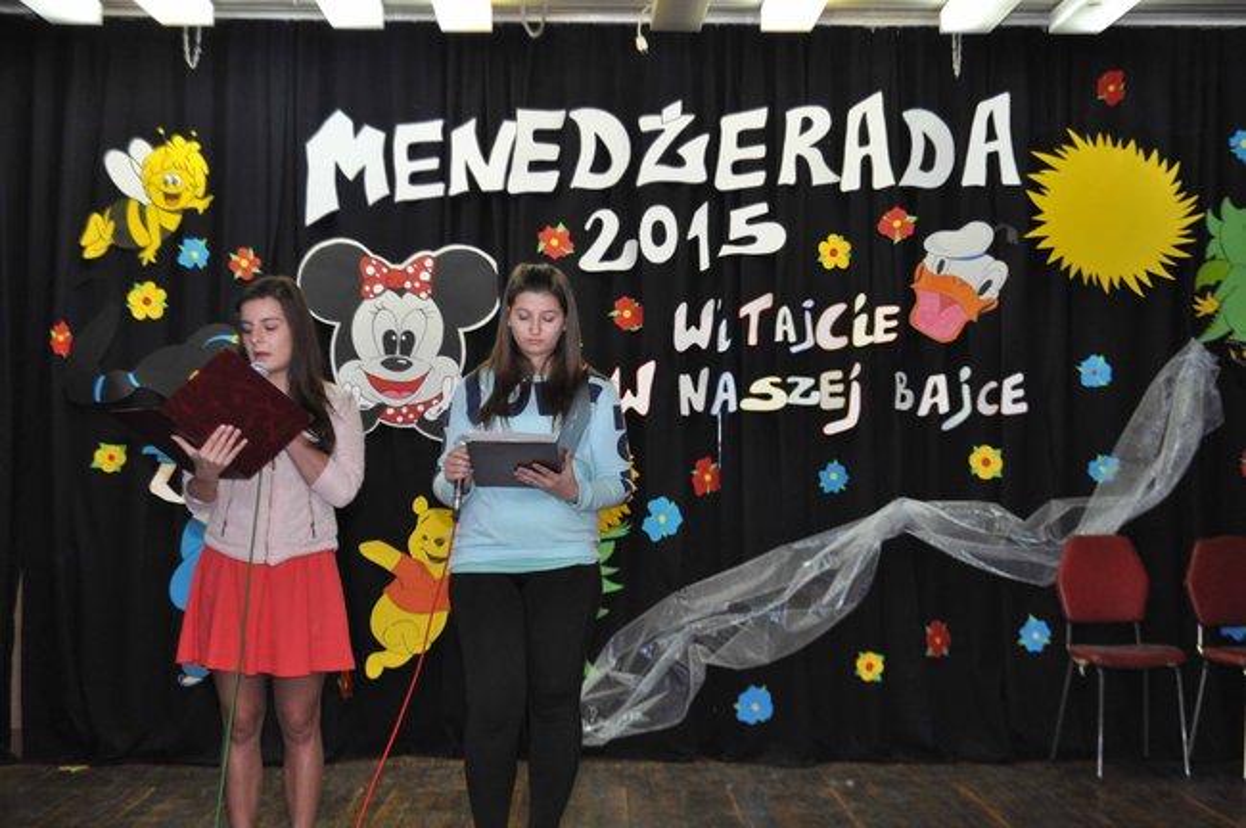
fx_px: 1867
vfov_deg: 25.0
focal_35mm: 54
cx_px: 623
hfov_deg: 36.9
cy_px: 414
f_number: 5
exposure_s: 1/60
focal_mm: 36
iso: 800
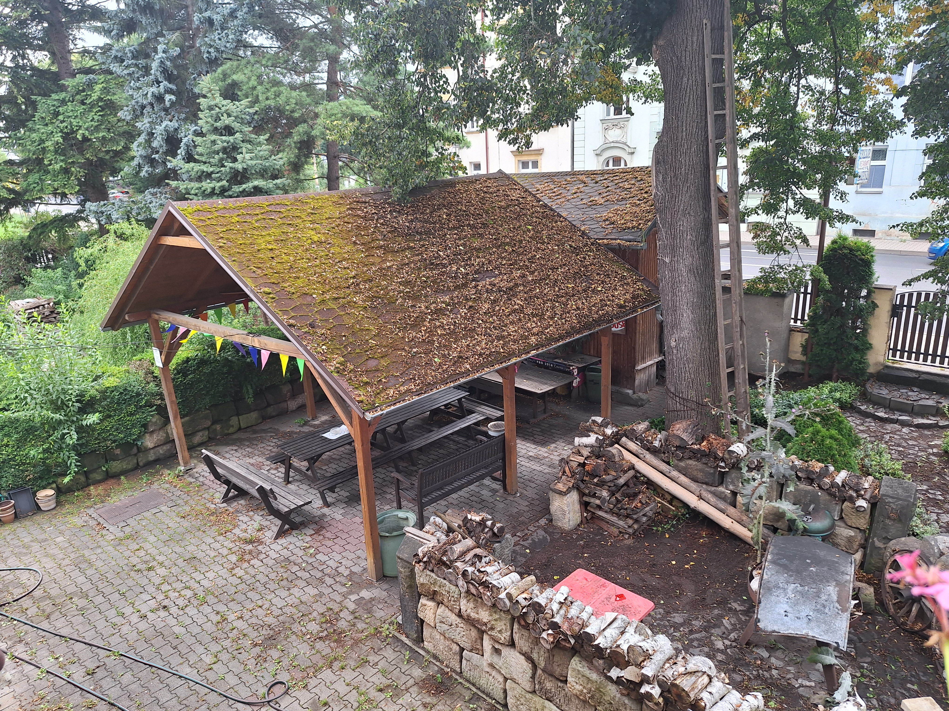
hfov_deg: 73.9
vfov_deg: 58.9
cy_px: 356
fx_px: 631
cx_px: 474
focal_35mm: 23
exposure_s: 1/388
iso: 40
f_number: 1.8
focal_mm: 5.54
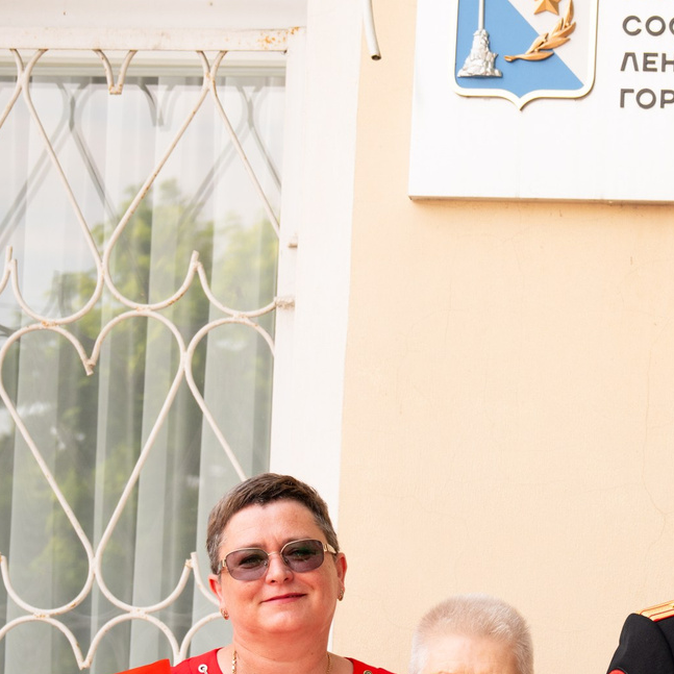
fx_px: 2335
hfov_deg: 15.6
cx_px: 889
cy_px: 668
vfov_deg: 16.1
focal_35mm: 106
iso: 100
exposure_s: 1/320
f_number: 3.5
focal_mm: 31.5
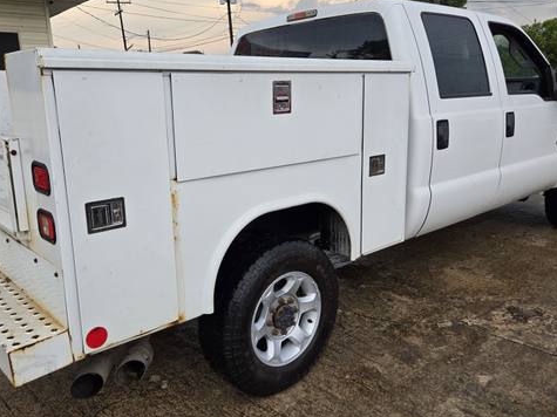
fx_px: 499
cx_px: 260
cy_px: 204
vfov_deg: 45.4
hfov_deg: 58.3
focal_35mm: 31
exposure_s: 1/253
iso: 25
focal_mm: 5.4
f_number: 1.8
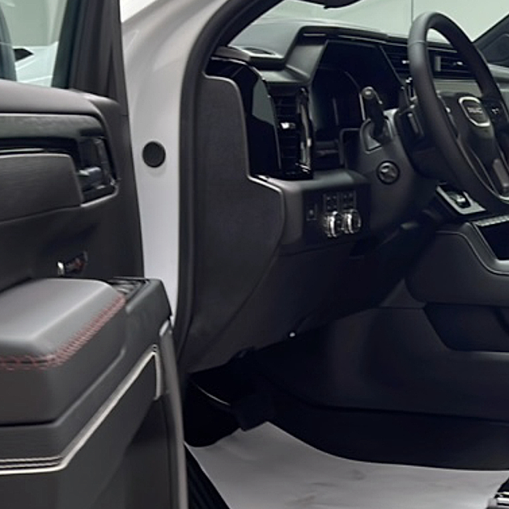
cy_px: 168
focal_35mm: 63
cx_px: 543
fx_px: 1048
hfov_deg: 25.5
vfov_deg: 27.1
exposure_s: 1/40
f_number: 1.6
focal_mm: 5.1
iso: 40
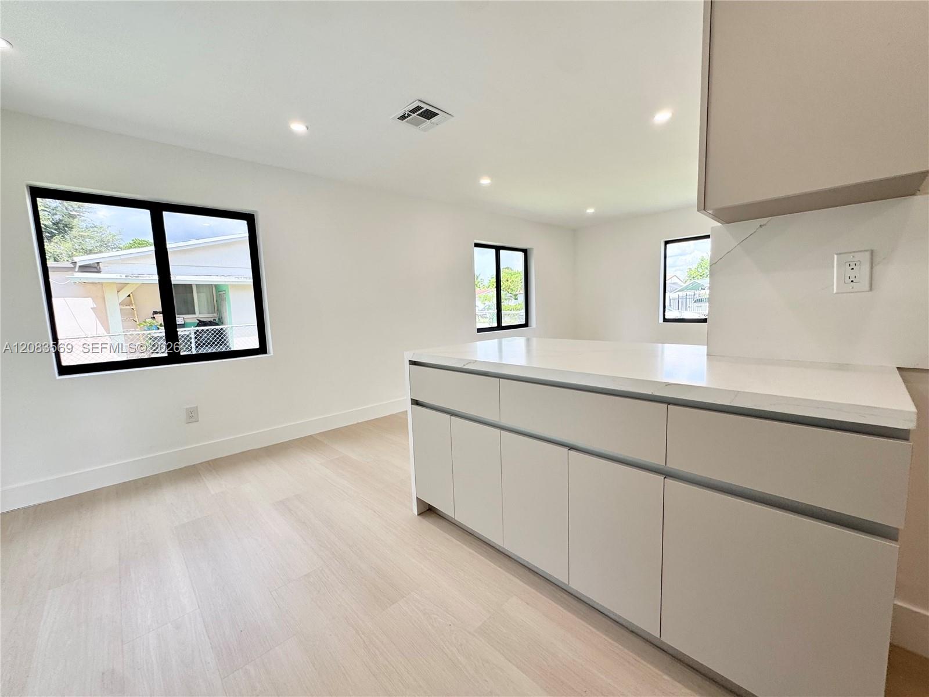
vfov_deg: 85.7
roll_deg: +2.6
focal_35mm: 14
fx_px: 376
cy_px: 348
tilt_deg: -7.8
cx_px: 464
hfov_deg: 102.1
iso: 40
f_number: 2.2
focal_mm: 2.22
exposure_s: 1/154
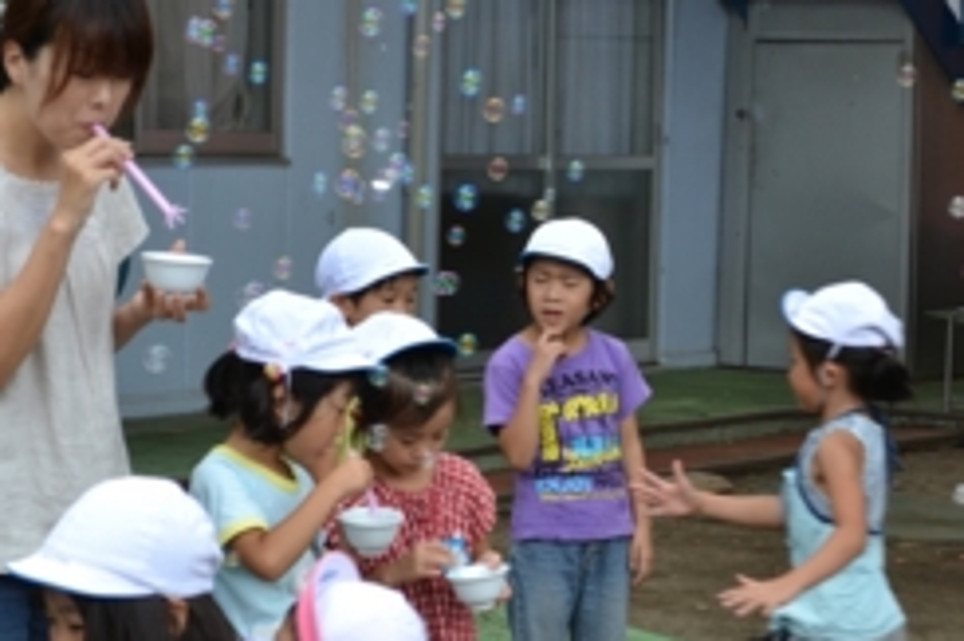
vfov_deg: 10.2
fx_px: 3608
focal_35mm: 135
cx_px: 535
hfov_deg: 15.2
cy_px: 301
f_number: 5.6
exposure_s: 1/125
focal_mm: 55
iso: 180
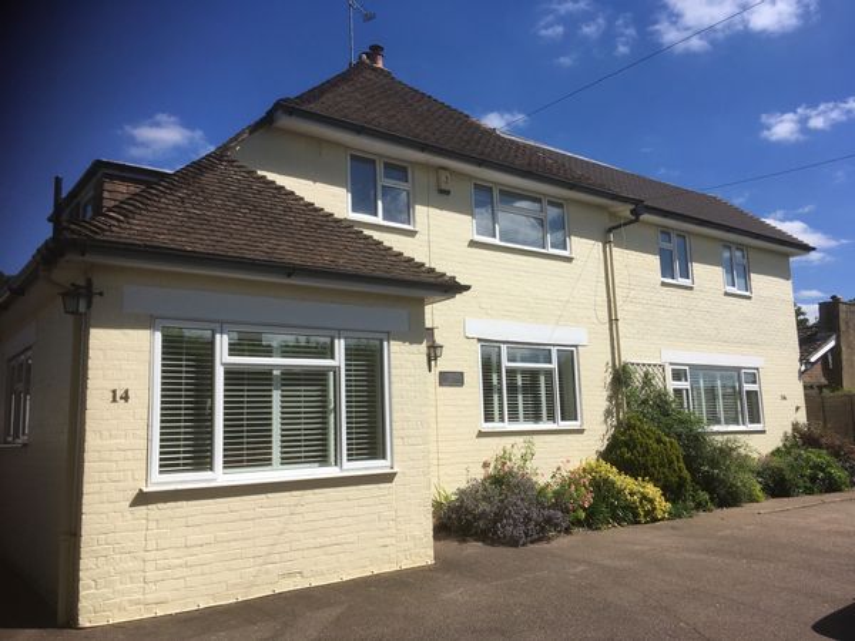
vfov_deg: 48.2
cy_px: 320
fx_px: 716
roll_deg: +1.9
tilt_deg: +7.5
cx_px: 428
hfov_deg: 61.7
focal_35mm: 29
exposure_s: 1/3077
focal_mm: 4.15
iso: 25
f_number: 2.2
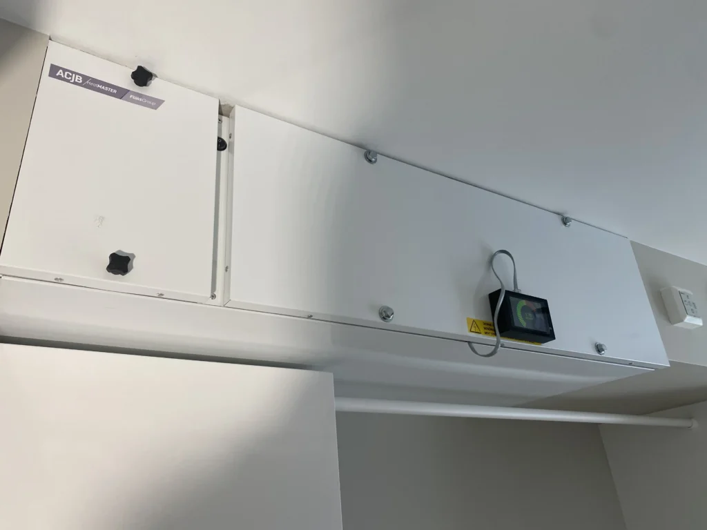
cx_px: 354
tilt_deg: +25.6
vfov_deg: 53.1
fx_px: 531
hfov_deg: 67.3
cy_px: 265
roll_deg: +4.8
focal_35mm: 26
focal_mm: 4.25
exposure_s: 1/100
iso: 80
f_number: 1.8
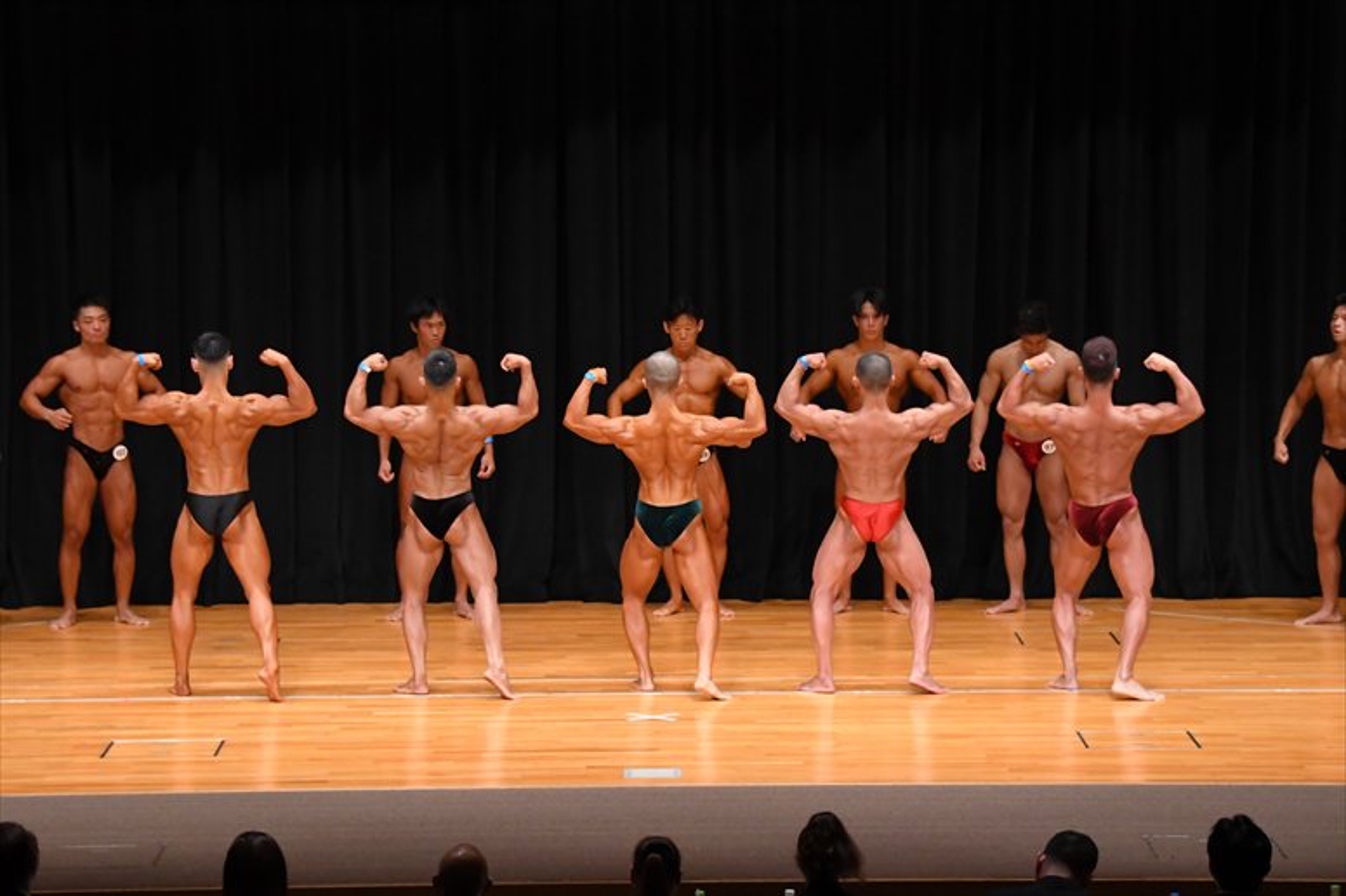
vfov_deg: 10.8
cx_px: 673
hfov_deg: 16.1
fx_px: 4746
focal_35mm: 127
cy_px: 448
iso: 4000
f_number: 5.6
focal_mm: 85
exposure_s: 1/400
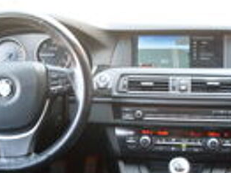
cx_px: 90
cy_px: 116
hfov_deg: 33.1
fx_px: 387
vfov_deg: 25.1
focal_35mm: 58
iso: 200
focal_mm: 6.3
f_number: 2.8
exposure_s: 1/30
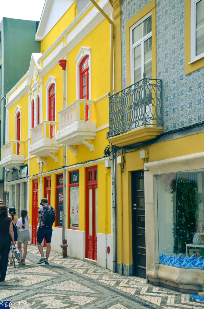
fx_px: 487
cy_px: 154
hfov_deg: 23.7
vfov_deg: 35.1
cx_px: 102
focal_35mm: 57
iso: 100
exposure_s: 1/200
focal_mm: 38
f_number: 7.1
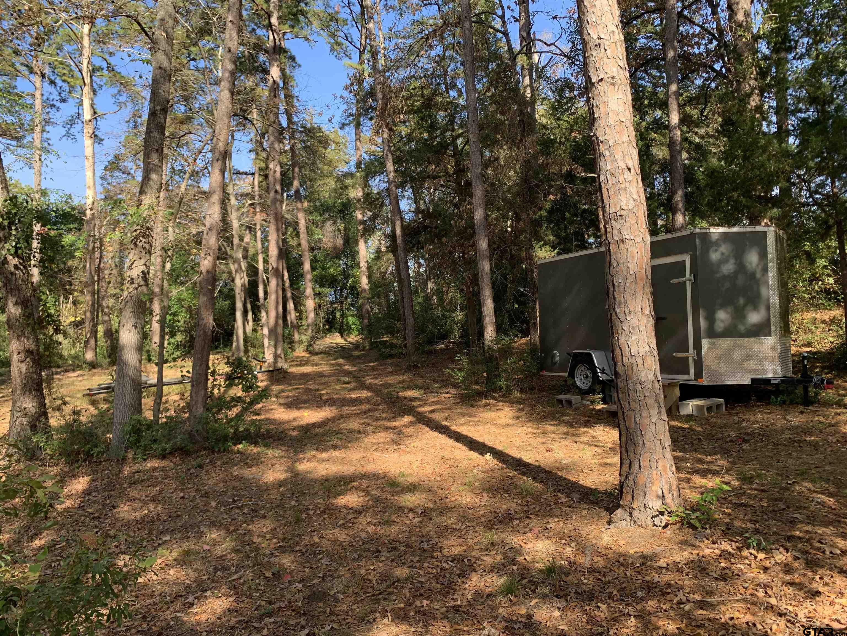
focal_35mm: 26
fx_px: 636
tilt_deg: +4.6
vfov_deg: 53.1
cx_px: 424
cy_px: 318
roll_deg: +1.2
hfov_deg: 67.3
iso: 25
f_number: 1.8
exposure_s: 1/304
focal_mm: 4.25
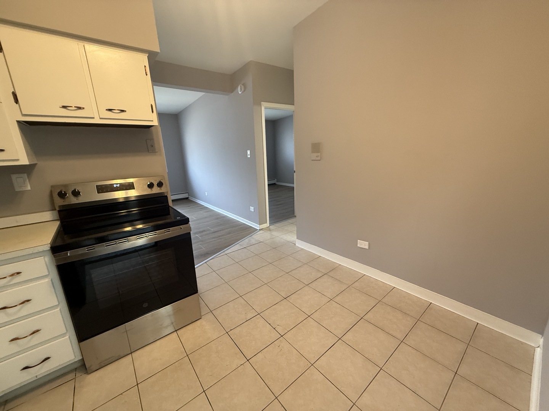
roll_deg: +3.2
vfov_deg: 85.7
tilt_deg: -13.8
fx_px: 222
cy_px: 206
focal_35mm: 14
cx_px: 274
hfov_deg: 102.1
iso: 250
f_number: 2.2
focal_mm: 2.22
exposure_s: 1/120
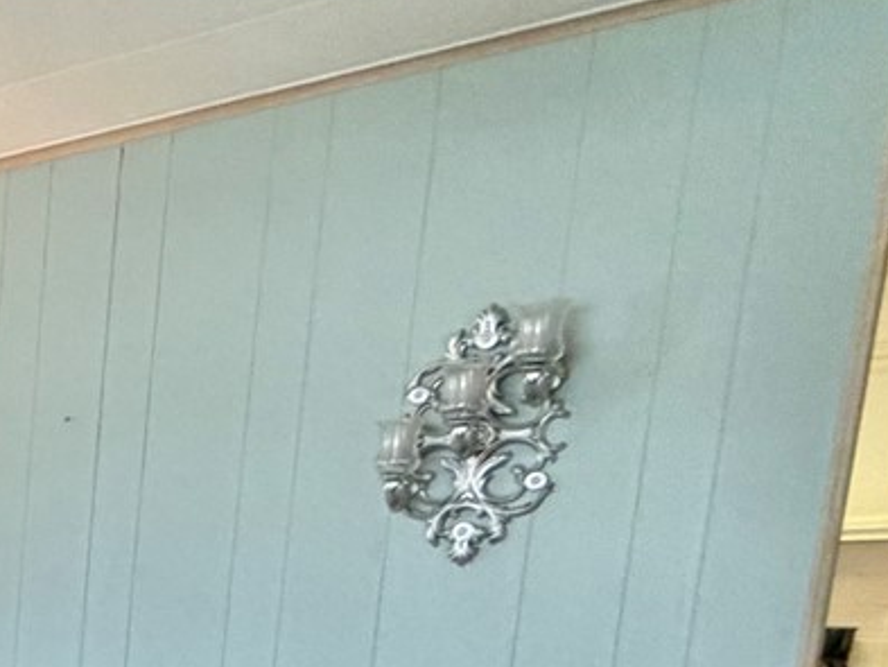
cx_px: -671
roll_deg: +0.2
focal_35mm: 57
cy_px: 866
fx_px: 1463
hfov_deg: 22.2
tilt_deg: -10.1
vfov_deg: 22.9
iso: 250
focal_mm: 2.22
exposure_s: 1/60
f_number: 2.2
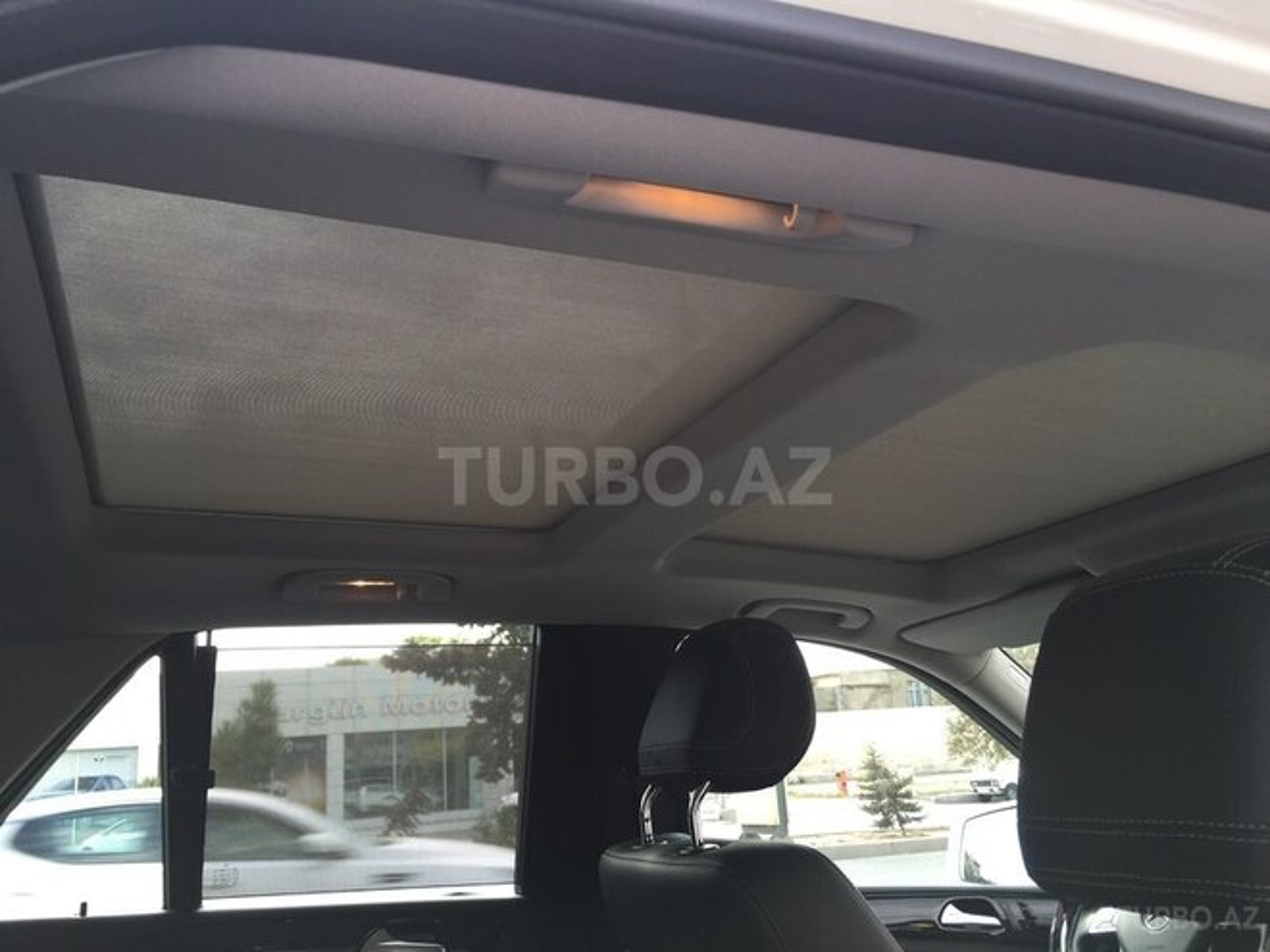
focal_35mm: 29
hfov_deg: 61.7
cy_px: 476
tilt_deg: +14.9
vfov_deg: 48.2
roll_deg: +3.5
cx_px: 635
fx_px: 1064
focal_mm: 4.15
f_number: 2.2
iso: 25
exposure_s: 1/134
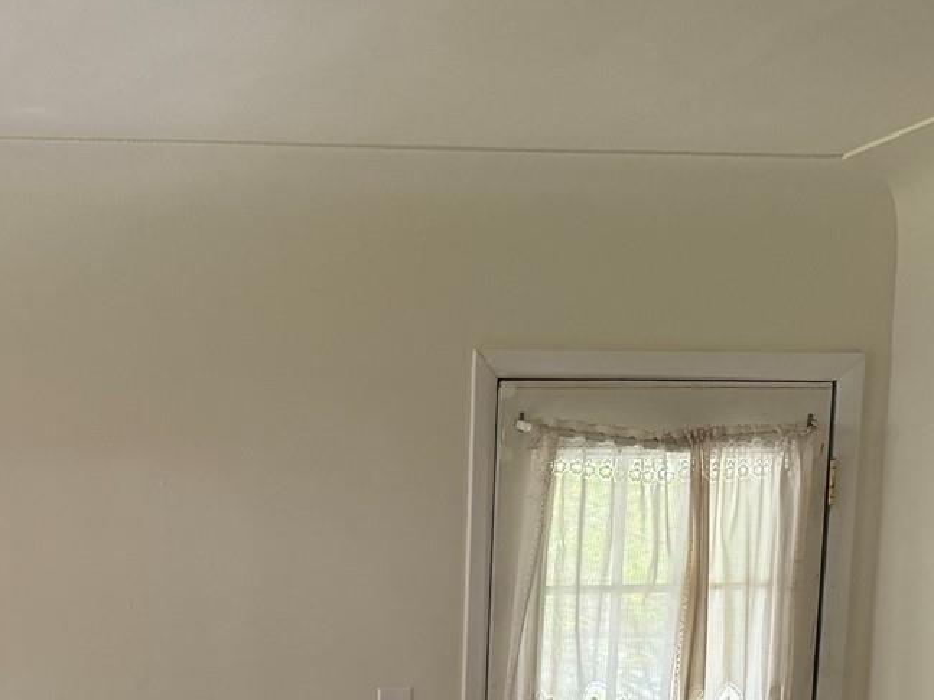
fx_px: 2050
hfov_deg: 24.9
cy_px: 1071
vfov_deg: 17.3
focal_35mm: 76
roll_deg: +0.5
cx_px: 102
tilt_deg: -12.4
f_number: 1.78
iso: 160
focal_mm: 6.76
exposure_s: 1/60
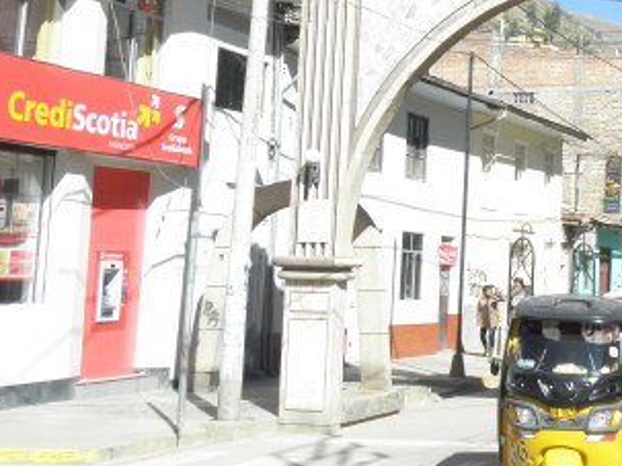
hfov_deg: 24.6
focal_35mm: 76
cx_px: 614
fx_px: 1365
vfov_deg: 19.0
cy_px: 49
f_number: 6.3
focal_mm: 6.44
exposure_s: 1/250
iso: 100
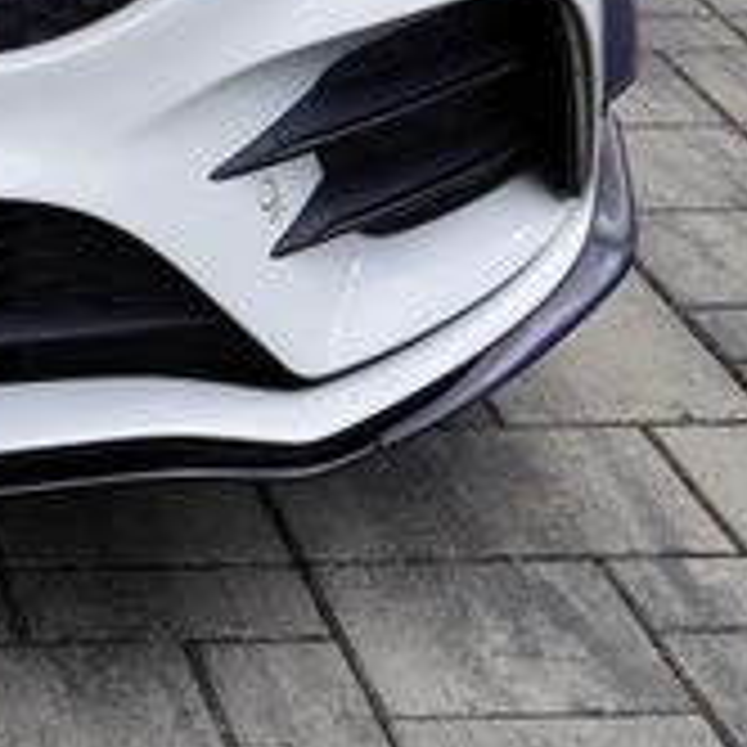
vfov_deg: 11.8
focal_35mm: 136
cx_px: -644
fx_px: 3320
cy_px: -621
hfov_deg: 11.8
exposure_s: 1/100
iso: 100
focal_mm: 26
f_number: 8
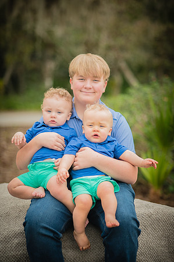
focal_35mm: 85
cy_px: 131
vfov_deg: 23.9
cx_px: 87
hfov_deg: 16.0
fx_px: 618
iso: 160
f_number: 2
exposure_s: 1/250
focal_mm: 85
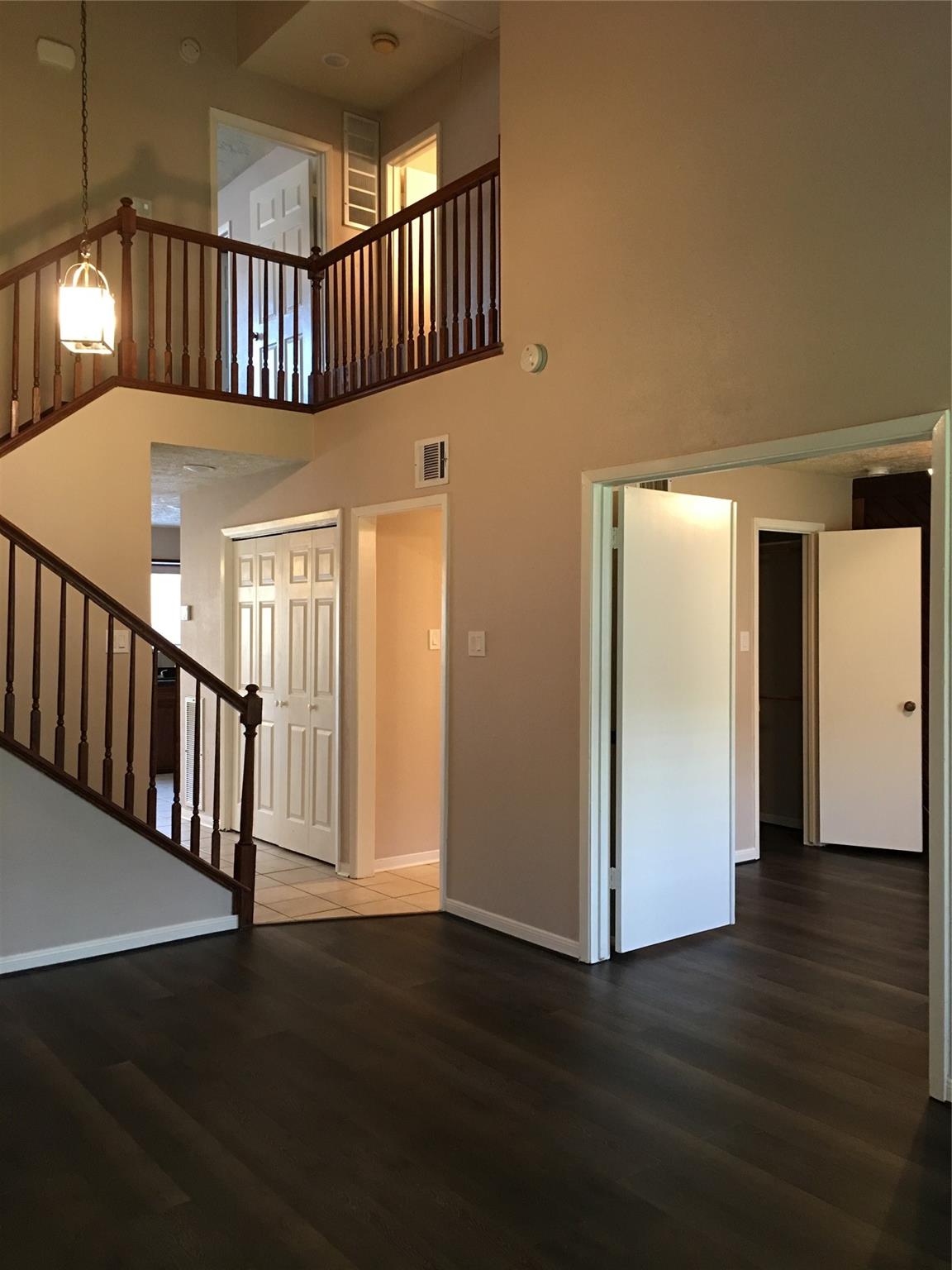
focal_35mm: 29
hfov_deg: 48.2
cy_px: 635
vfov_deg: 61.7
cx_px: 476
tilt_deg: +1.3
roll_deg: -0.5
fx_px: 1063
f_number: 2.2
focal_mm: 4.15
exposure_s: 1/15
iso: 64
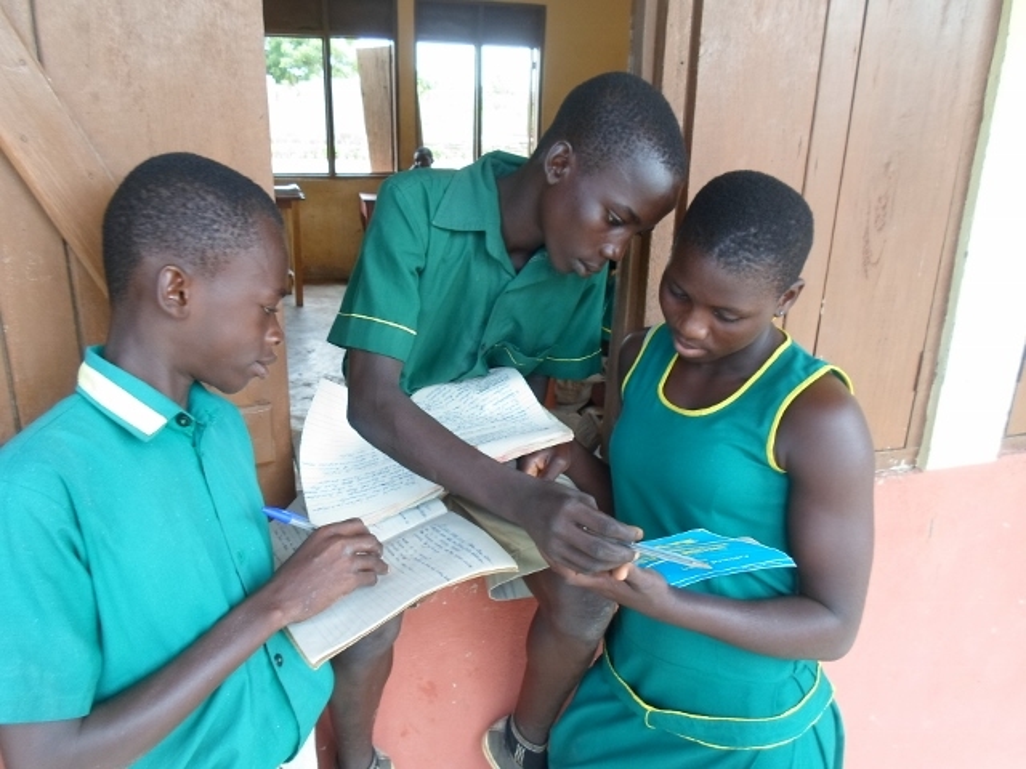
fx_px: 741
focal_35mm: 25
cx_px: 513
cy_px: 384
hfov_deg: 69.4
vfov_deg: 54.9
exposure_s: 1/45
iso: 80
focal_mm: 4.5
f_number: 2.5
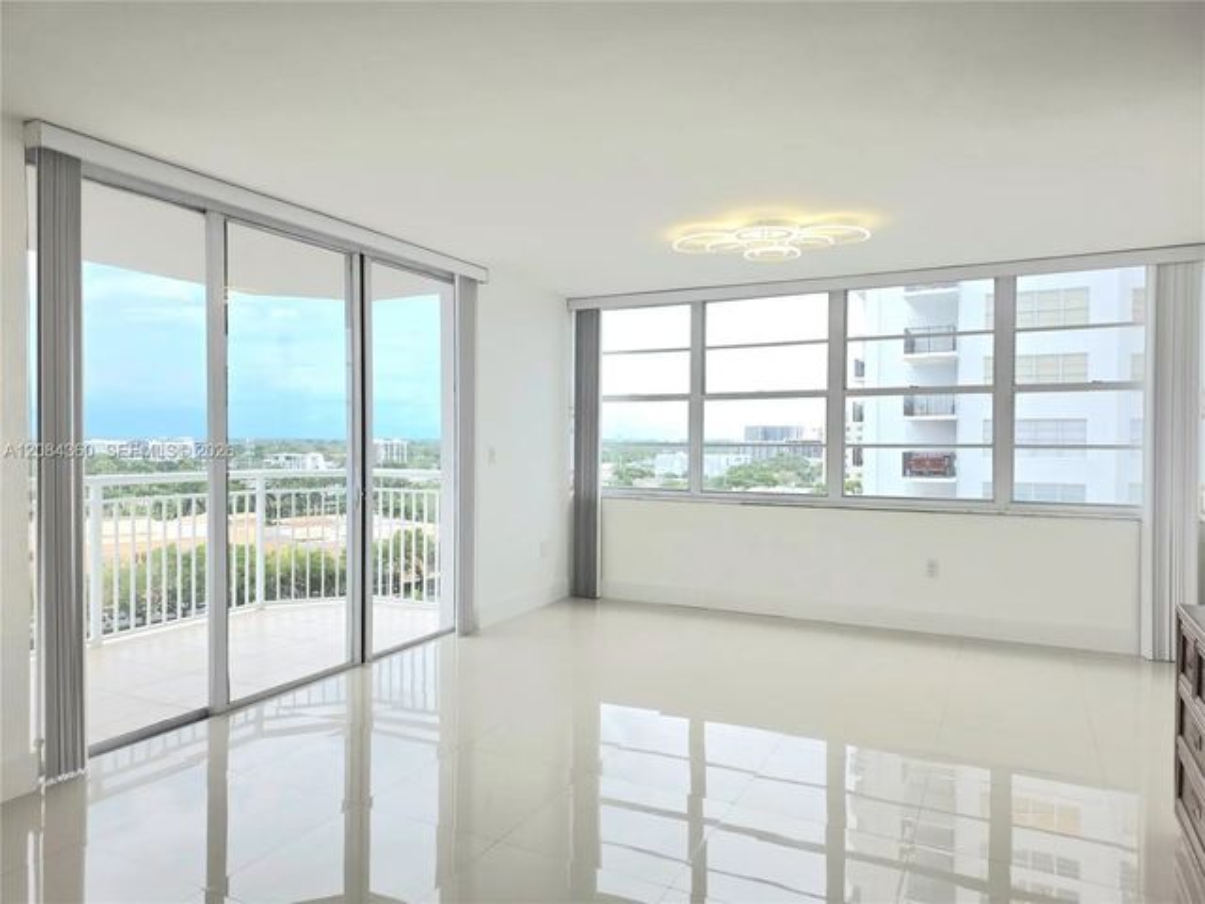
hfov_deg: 73.9
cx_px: 602
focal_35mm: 23
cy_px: 452
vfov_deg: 58.9
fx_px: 801
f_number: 1.7
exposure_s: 1/3333
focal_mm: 6.25
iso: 80
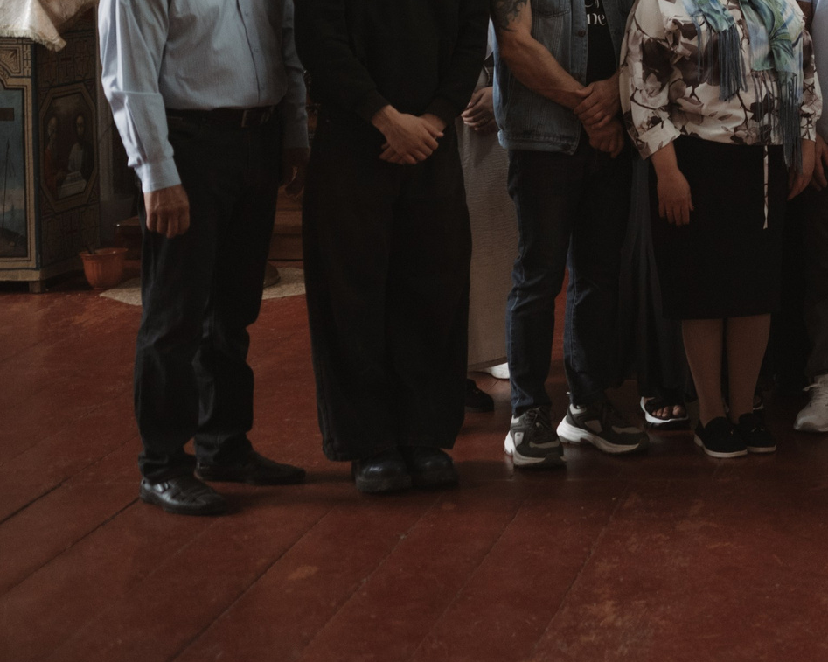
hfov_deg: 19.4
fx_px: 2229
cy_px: 33
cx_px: 1082
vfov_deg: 16.6
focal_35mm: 91
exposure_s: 1/250
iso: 1000
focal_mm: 35
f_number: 2
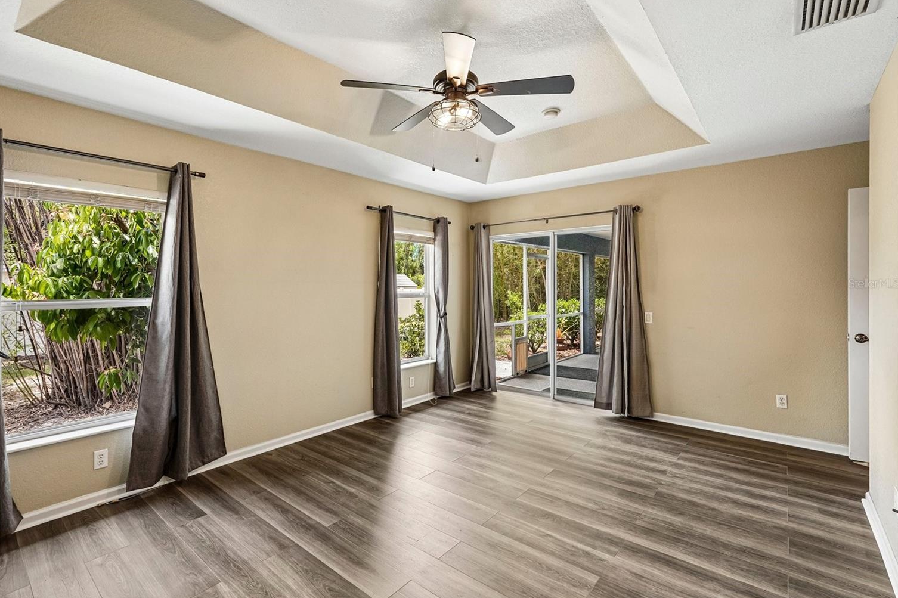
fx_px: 424
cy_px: 283
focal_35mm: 17
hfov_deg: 93.2
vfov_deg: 70.4
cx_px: 425
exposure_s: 1/20
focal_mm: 16
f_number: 8
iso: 400
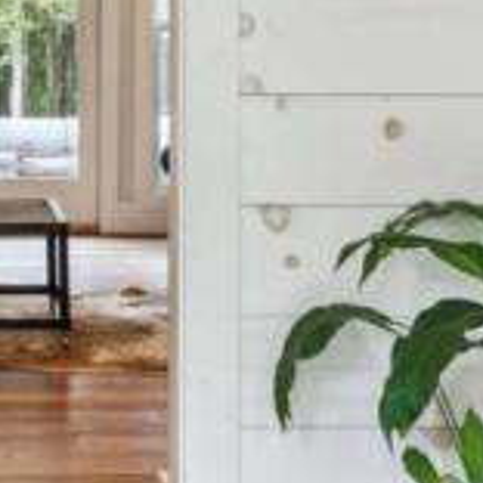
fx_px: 2068
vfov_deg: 13.2
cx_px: -31
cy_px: 12
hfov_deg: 13.1
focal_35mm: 131
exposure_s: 1/10
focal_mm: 20
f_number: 8
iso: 400
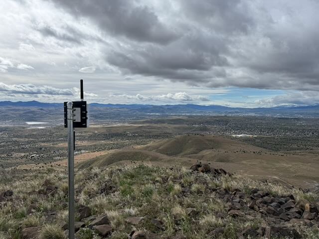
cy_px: 120
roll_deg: -0.4
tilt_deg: -2.8
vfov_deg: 56.8
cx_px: 160
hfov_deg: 71.6
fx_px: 221
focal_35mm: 24
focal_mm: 6.76
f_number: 1.78
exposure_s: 1/9091
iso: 80
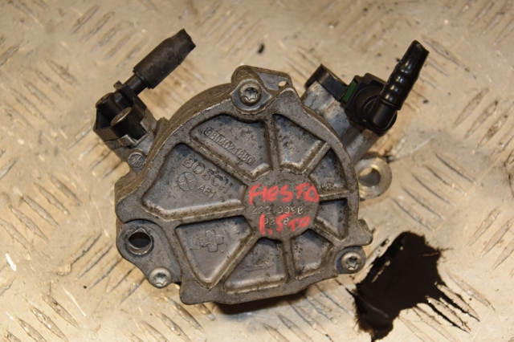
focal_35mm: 93
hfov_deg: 21.9
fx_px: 1327
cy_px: 171
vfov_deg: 14.7
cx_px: 257
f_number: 5.6
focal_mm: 62
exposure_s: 1/200
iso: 800
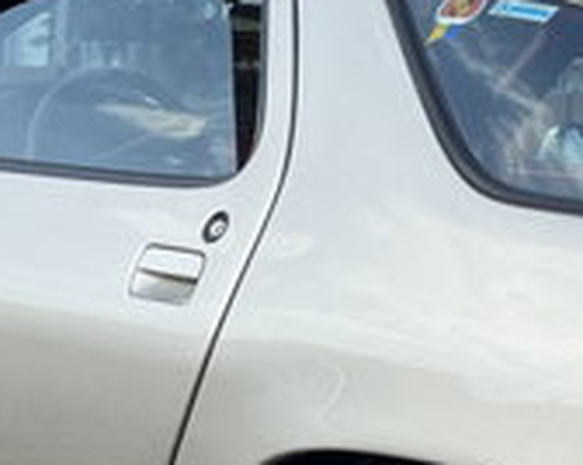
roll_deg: -2.3
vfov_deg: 13.2
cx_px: 479
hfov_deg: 16.5
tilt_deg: -7.9
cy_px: 344
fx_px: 1999
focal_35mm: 116
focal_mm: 5.1
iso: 50
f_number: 1.6
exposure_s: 1/1890
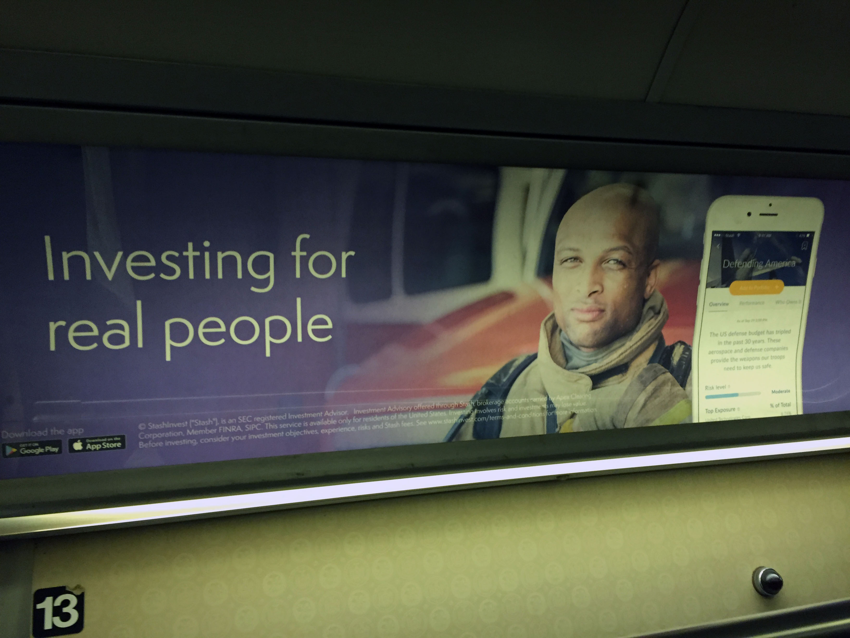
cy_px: 319
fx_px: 712
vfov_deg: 48.2
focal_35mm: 29
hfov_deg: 61.7
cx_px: 425
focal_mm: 4.15
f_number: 2.2
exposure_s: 1/30
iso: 160
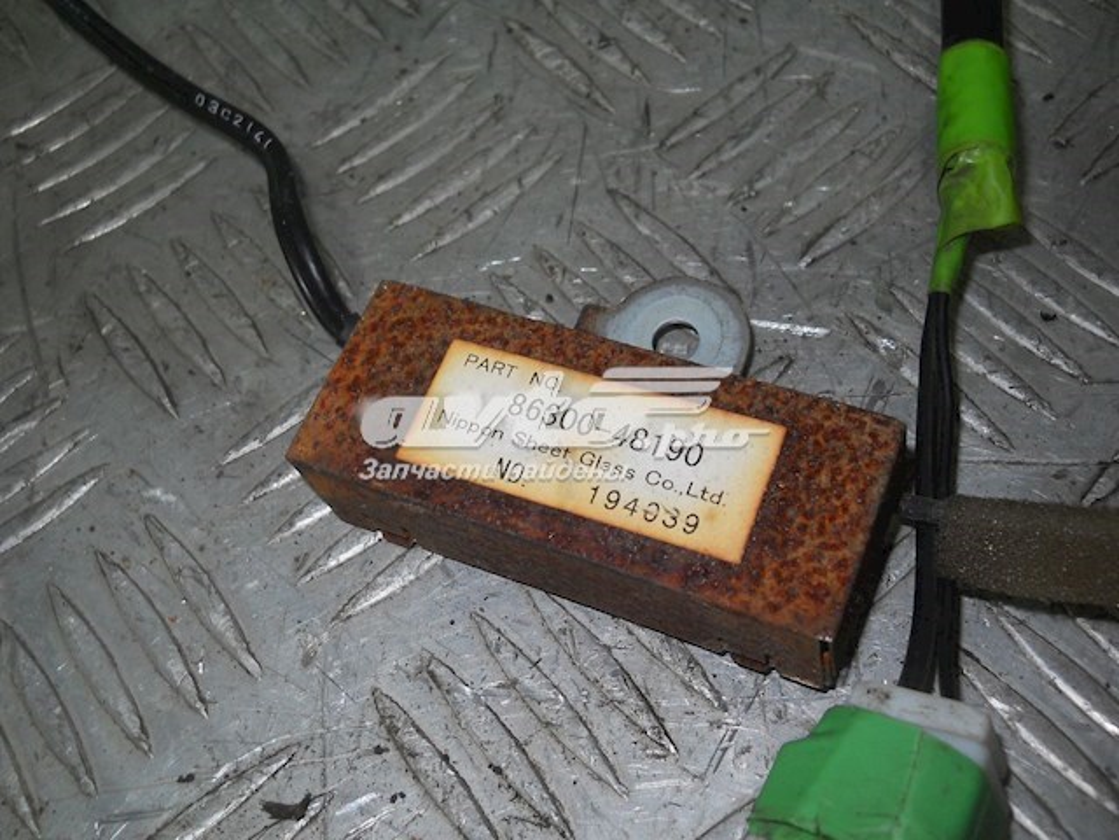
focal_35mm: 41
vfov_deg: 35.1
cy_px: 420
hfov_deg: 45.8
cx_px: 560
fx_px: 1325
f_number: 5.5
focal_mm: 6.72
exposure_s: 1/30
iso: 80
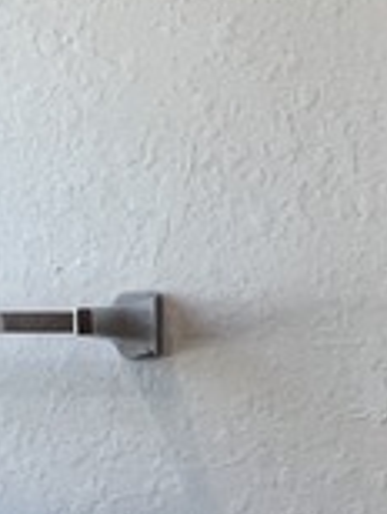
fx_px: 1353
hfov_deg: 11.7
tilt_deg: +1.0
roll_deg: +1.3
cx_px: 1048
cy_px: 417
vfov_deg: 21.2
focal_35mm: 91
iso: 100
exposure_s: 1/120
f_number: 1.8
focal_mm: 1.57
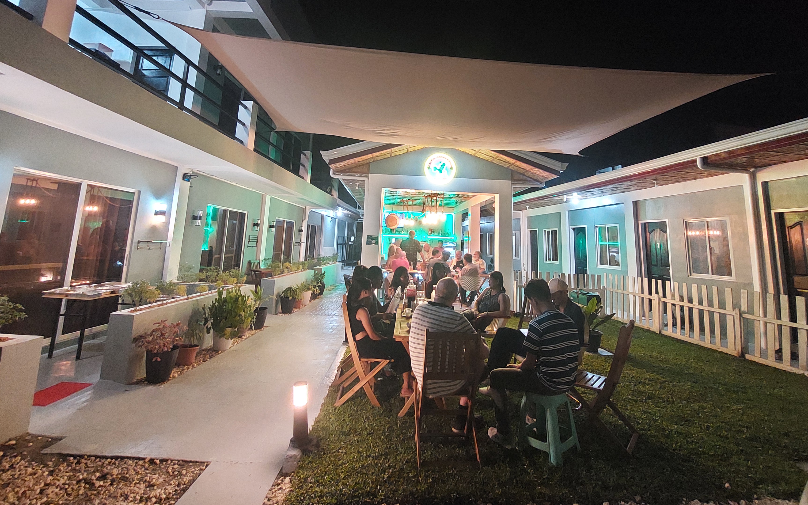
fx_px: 352
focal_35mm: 16
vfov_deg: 69.9
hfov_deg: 97.8
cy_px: 183
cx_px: 416
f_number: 2.2
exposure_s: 1/15
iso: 640
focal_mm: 1.74
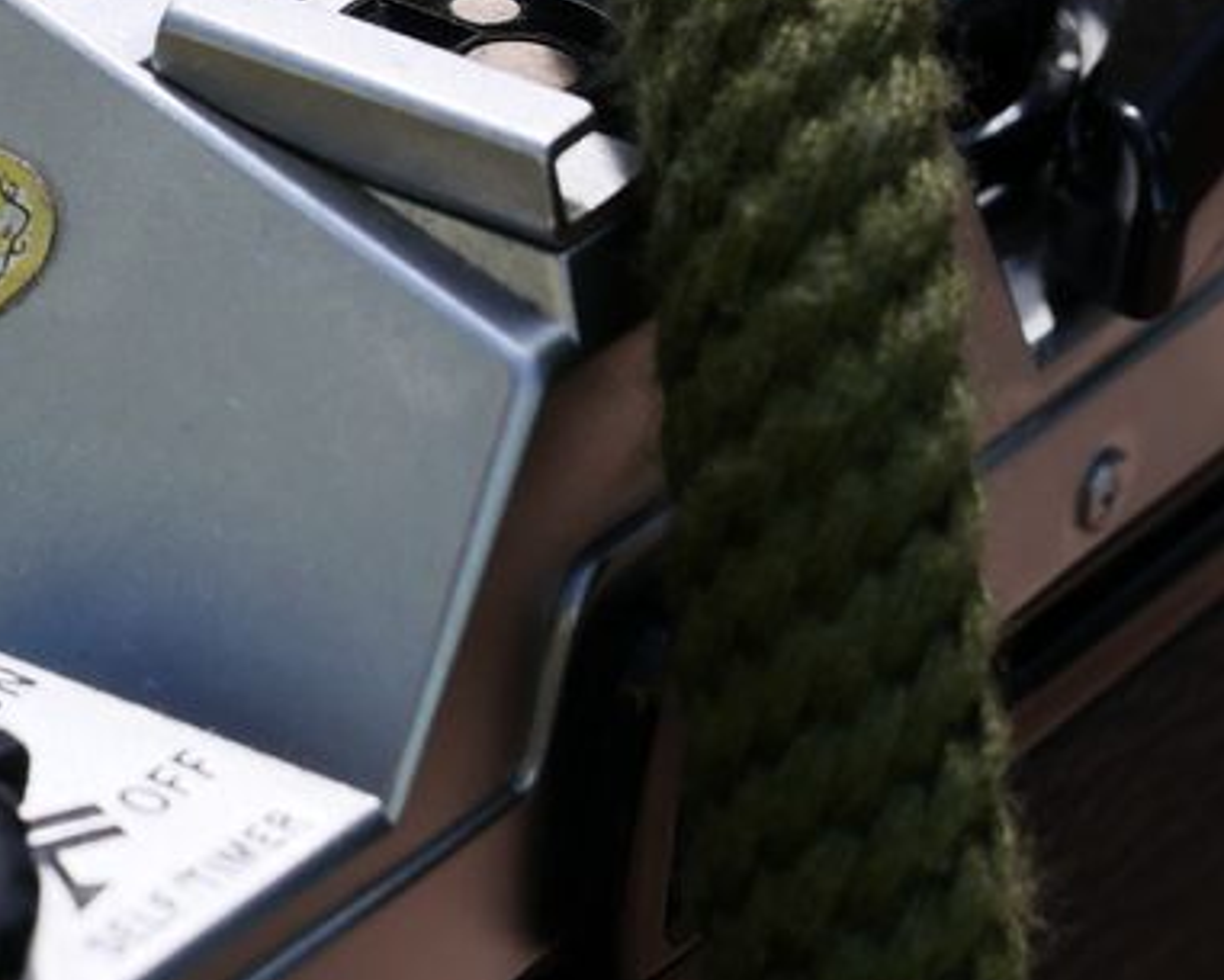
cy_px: 312
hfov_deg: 7.8
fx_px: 8914
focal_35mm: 246
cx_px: -161
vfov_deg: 6.3
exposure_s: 1/320
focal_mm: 34
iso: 200
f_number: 5.6
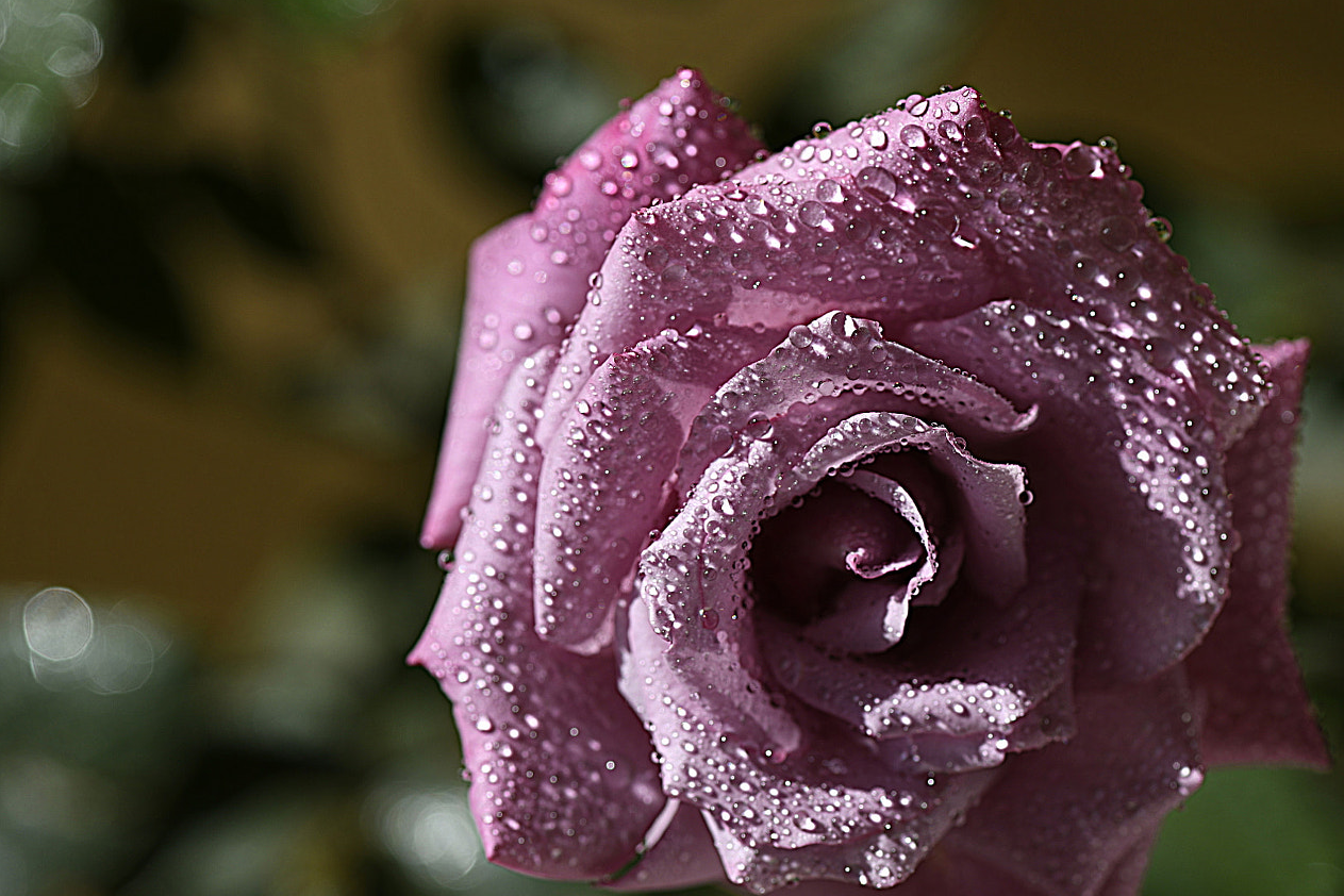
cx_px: 850
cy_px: 535
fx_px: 4965
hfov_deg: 15.4
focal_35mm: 133
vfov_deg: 10.3
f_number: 9
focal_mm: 105
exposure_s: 1/320
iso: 64
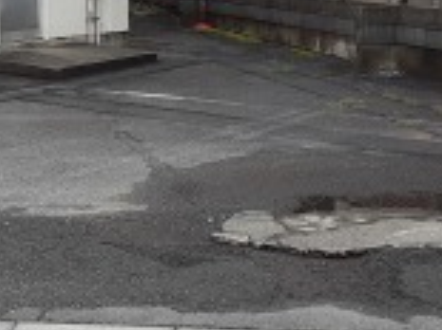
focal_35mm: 87
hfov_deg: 22.2
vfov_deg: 16.9
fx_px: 1110
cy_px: 164
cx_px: 94
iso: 40
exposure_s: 1/568
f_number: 1.9
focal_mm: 2.91
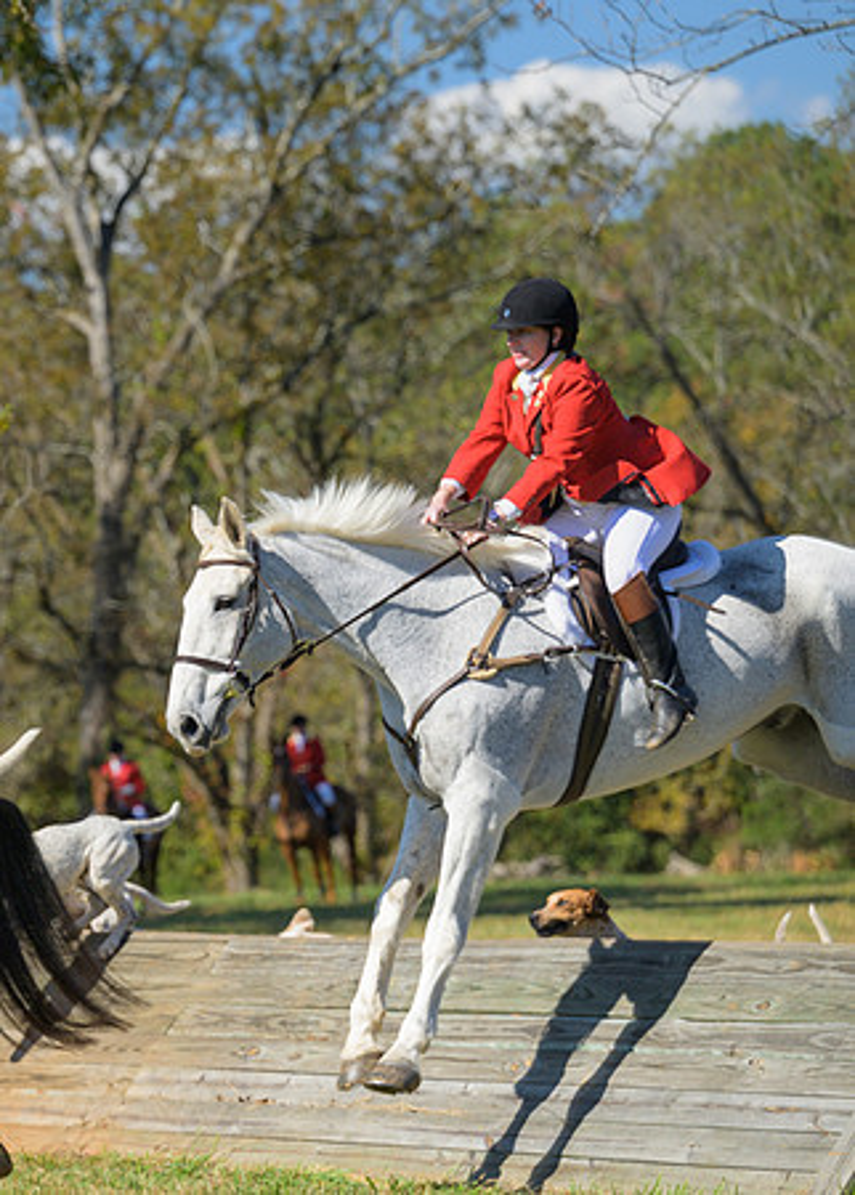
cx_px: -221
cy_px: 529
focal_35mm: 211
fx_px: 7174
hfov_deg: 6.8
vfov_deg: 9.5
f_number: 4
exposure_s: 1/1000
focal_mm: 120
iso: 200
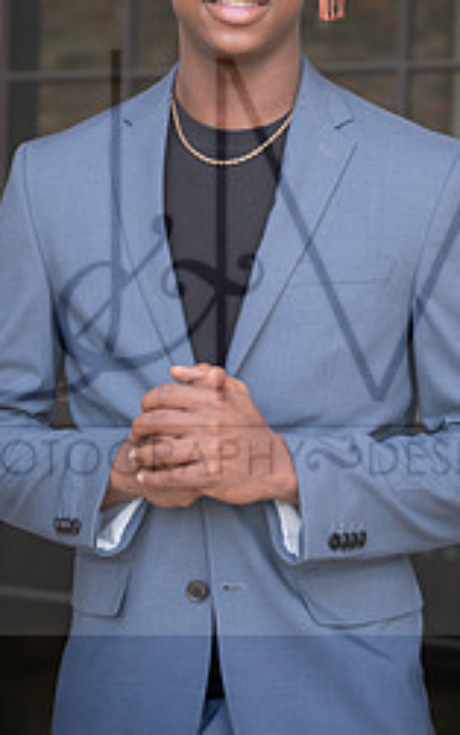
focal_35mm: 106
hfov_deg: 12.4
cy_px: 261
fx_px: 2125
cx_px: 242
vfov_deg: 19.6
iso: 250
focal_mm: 58
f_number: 2.8
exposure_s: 1/250
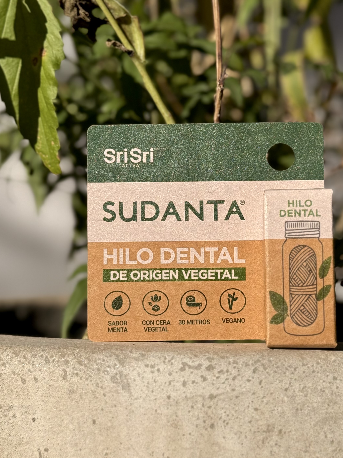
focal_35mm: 69
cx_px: 222
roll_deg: -0.4
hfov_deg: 21.2
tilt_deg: +4.3
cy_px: 196
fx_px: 912
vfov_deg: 28.1
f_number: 1.78
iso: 80
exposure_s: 1/8772
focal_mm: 6.76
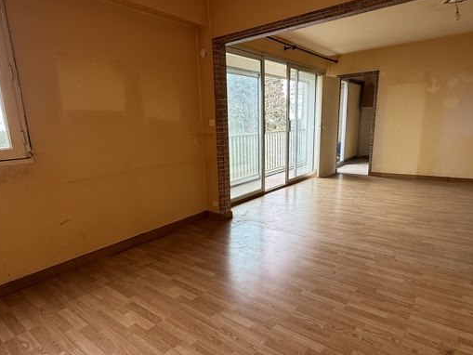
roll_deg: +2.4
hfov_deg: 76.3
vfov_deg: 61.0
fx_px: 301
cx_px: 224
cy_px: 195
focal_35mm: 22
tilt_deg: -12.9
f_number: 2.2
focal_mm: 2.22
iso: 64
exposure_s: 1/99
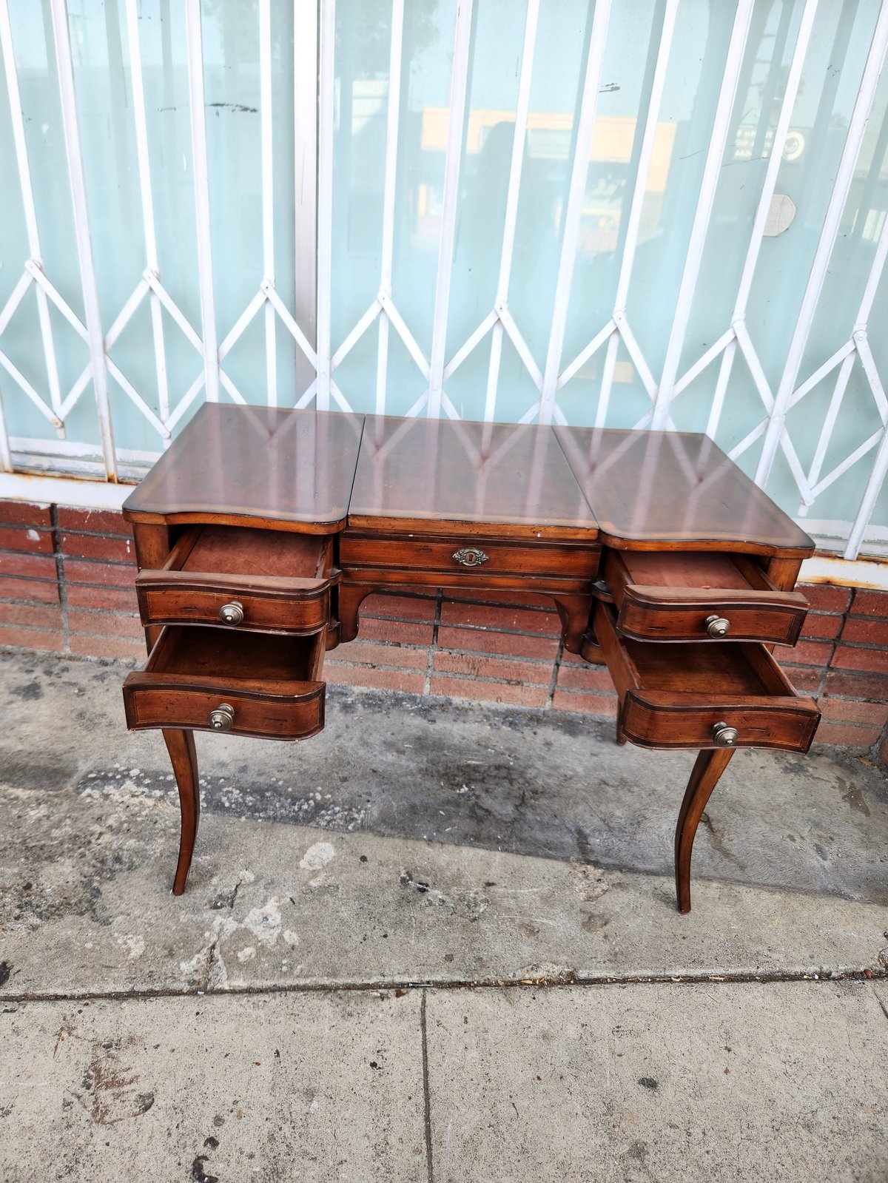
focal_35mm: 23
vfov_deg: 73.9
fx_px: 786
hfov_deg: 58.9
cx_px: 444
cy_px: 592
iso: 40
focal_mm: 5.4
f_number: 1.8
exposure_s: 1/180
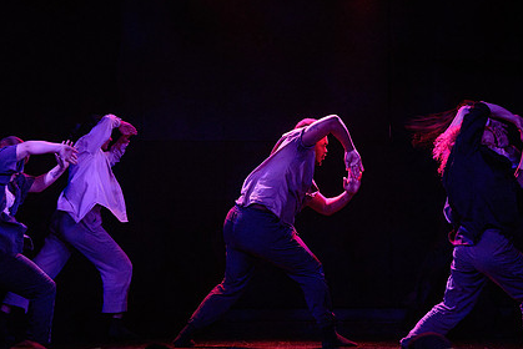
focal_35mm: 176
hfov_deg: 11.7
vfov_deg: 7.8
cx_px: 316
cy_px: 183
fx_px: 2559
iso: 1600
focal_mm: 98
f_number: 2.8
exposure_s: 1/250
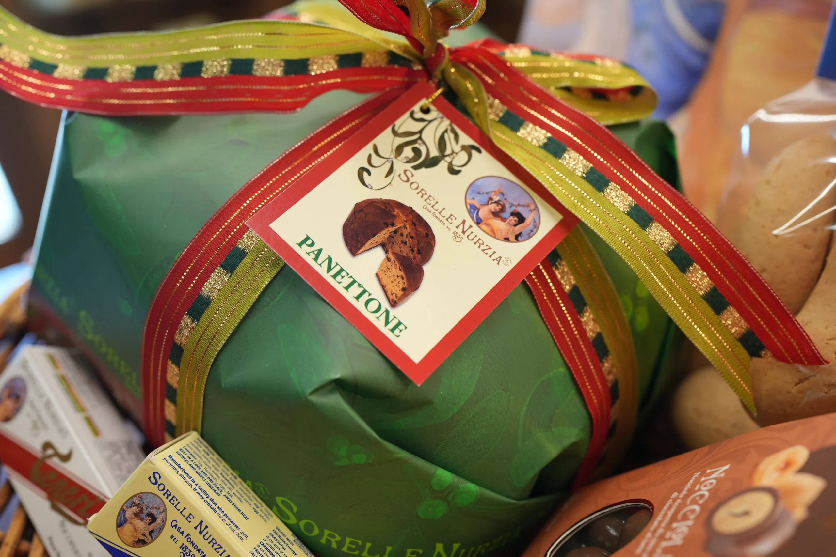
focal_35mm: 35
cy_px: 278
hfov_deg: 54.4
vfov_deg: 37.9
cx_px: 418
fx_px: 813
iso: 800
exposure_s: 1/160
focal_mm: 35
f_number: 3.2
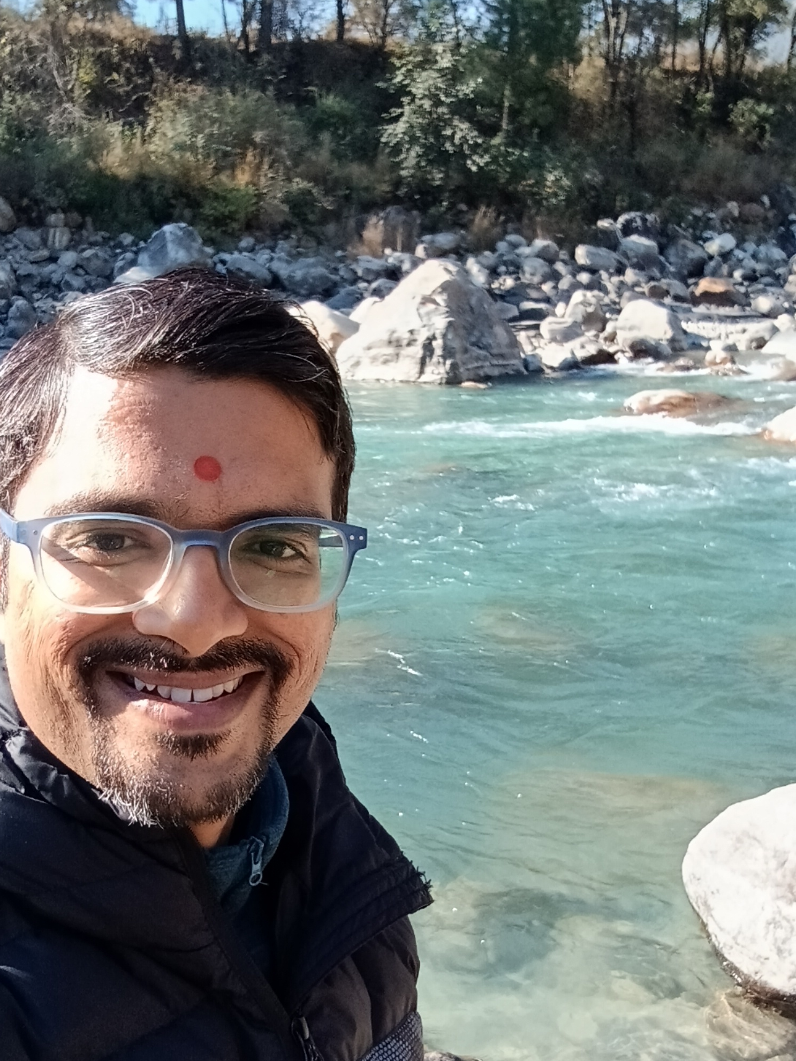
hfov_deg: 41.8
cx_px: 391
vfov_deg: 53.6
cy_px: 630
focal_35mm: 34
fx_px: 1042
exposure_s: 1/242
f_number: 2.2
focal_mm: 2.24
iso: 50
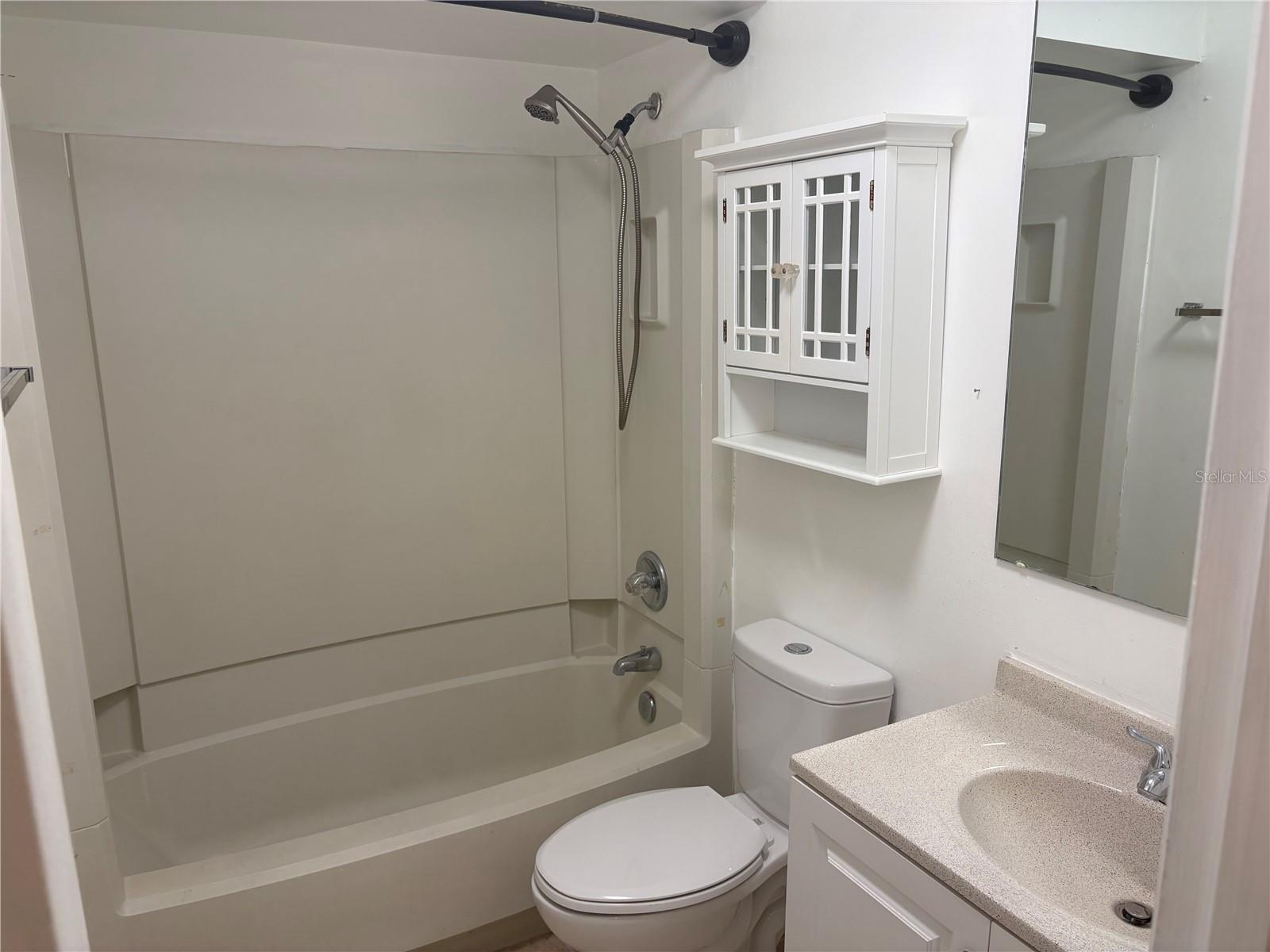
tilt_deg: -11.5
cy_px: 476
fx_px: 954
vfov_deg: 53.1
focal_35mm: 26
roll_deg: +1.0
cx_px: 635
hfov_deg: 67.3
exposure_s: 1/120
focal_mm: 5.96
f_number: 1.6
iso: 80
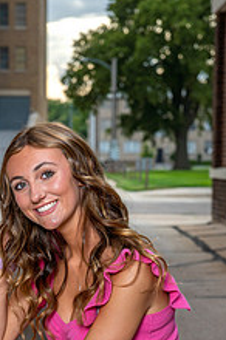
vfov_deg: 16.3
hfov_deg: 11.1
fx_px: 1162
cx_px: 70
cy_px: 345
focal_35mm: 123
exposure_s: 1/160
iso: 100
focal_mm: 60
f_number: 6.3
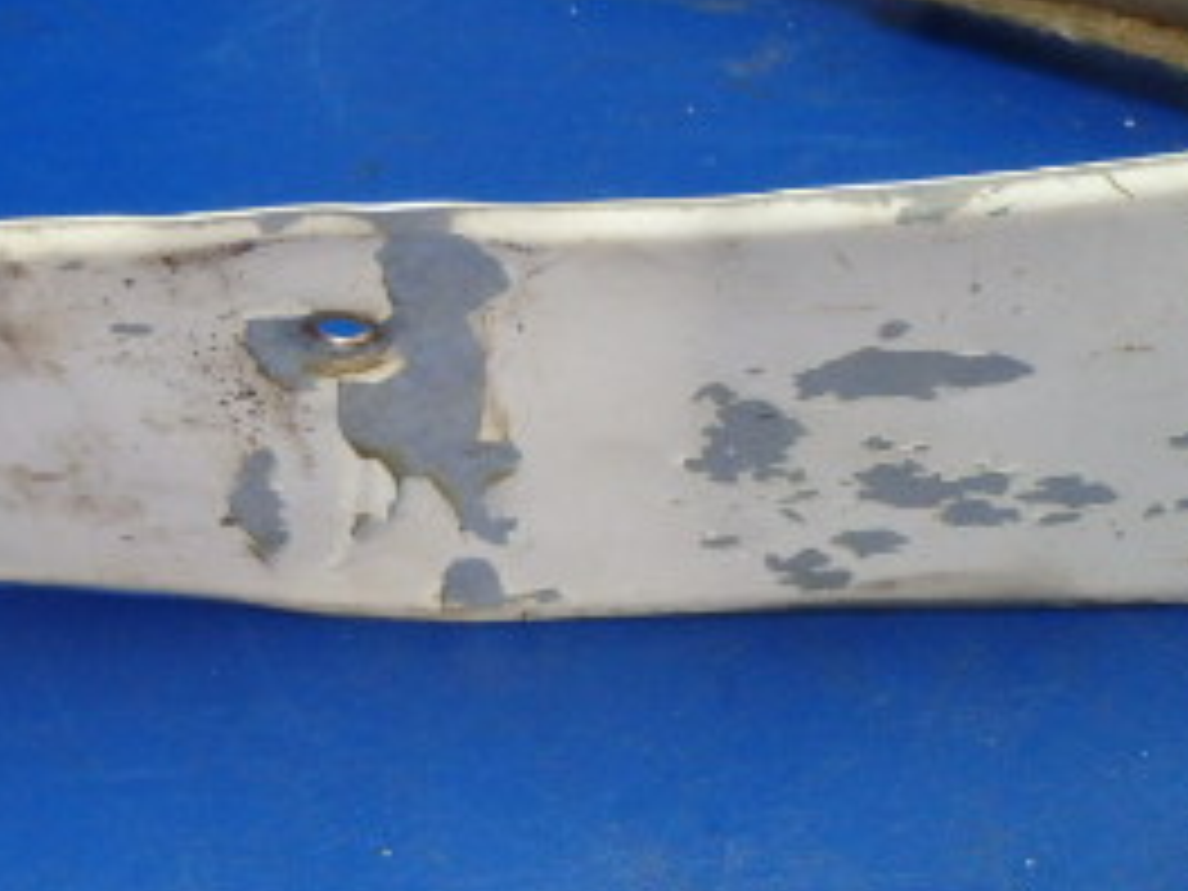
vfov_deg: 21.3
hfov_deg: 28.5
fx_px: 2334
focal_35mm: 68
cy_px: 135
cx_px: 680
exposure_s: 1/30
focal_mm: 5
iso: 400
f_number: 3.9
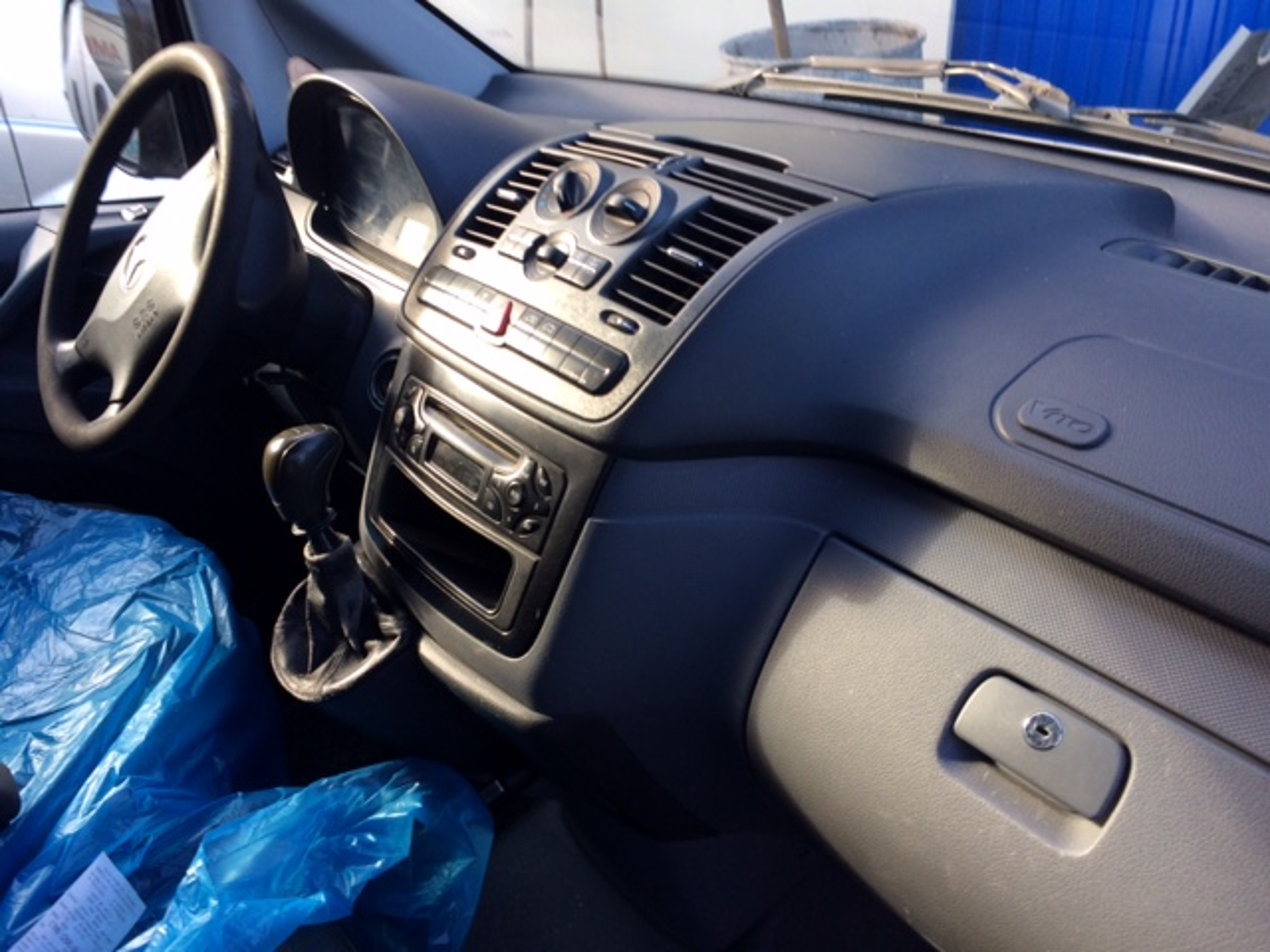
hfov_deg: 61.7
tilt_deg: -30.3
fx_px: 1064
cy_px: 476
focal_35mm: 29
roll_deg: +0.7
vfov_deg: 48.2
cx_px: 635
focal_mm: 4.15
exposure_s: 1/100
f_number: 2.2
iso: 40
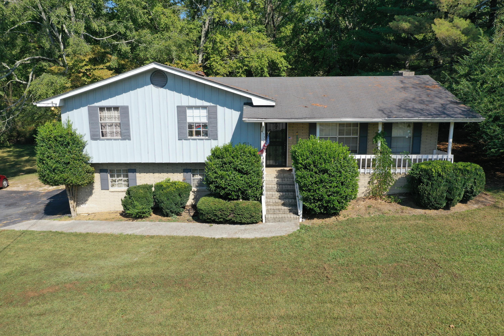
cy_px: 168
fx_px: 392
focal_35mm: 28
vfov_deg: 46.4
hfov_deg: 65.5
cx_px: 252
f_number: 5.6
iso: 100
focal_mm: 10.26
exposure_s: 1/400
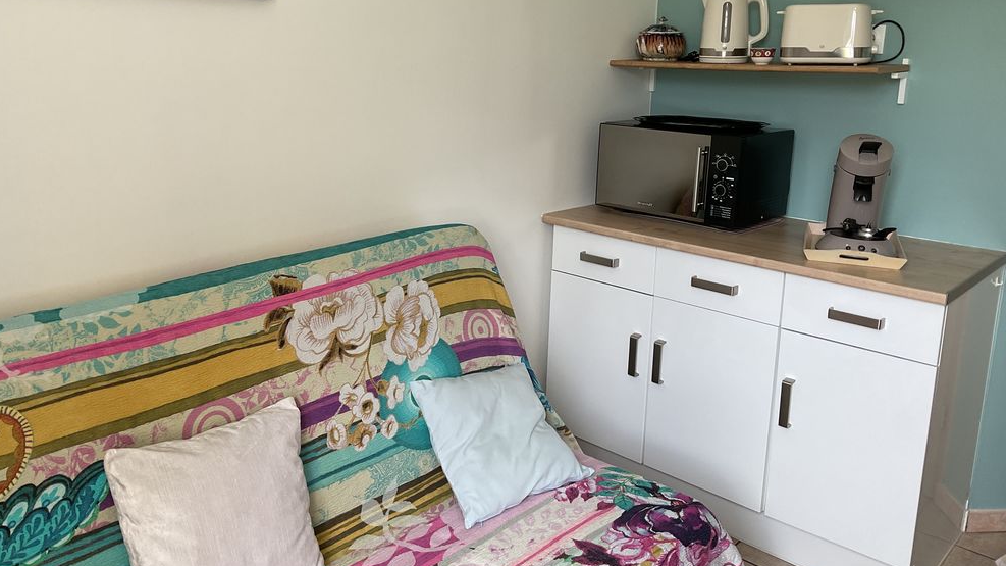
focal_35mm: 32
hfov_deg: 61.0
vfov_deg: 36.5
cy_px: 225
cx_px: 505
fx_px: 854
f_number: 1.8
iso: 40
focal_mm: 3
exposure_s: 1/100
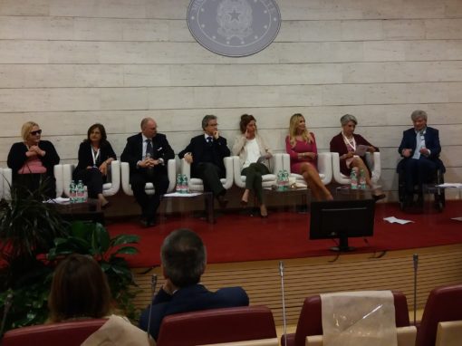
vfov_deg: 49.7
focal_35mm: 28
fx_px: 374
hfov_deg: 63.5
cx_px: 231
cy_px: 173
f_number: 1.9
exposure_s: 1/33
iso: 160
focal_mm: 3.7
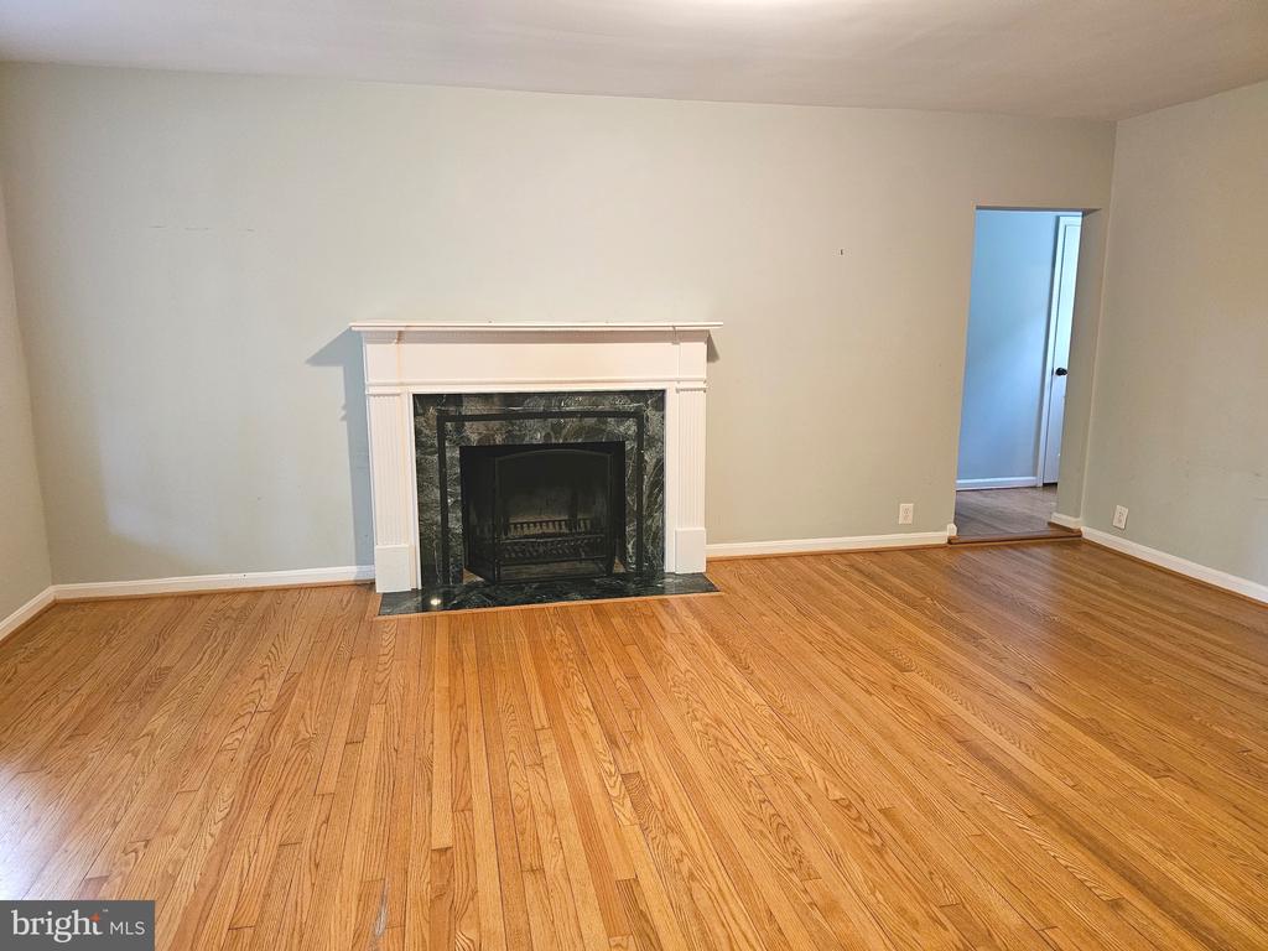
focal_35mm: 23
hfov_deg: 73.9
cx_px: 634
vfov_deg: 58.9
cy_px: 476
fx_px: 843
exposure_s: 1/60
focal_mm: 6.3
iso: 800
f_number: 1.7
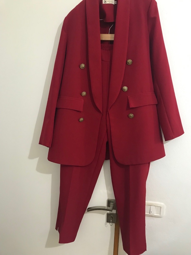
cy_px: 128
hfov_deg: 49.7
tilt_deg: -7.8
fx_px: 206
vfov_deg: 63.4
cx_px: 96
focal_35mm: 28
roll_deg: -2.2
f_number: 1.8
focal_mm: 3.99
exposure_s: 1/17
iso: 100
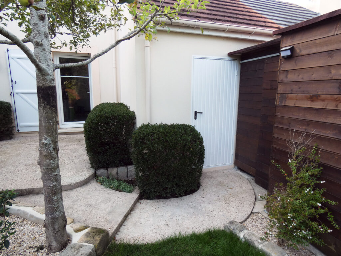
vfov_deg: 66.0
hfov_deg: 81.7
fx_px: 197
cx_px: 170
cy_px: 128
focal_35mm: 20
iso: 80
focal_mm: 3.6
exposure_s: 1/500
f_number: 2.8
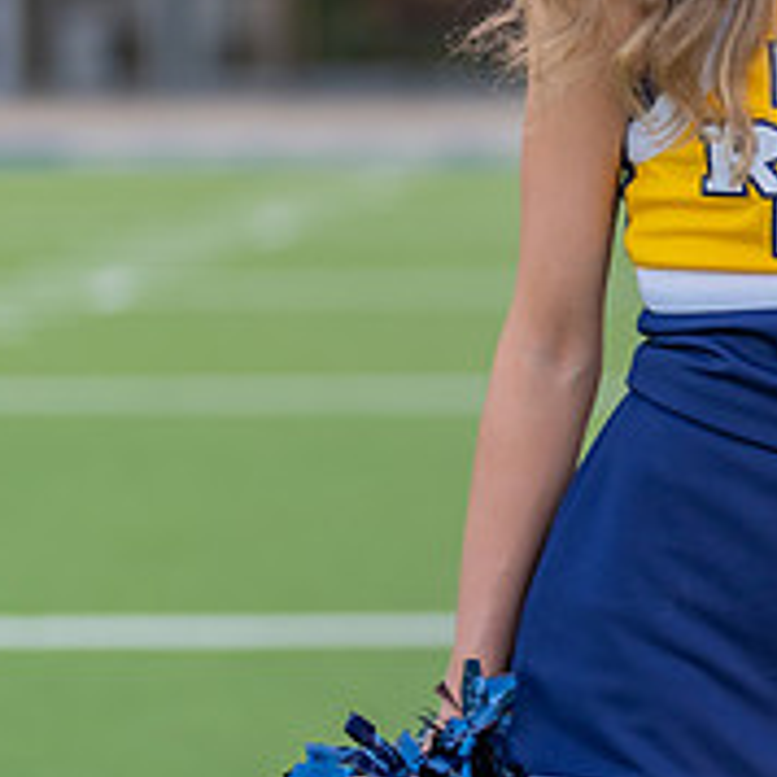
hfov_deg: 11.0
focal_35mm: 156
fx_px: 3962
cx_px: 890
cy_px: 290
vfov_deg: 11.2
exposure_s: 1/500
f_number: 1.2
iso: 100
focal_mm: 50
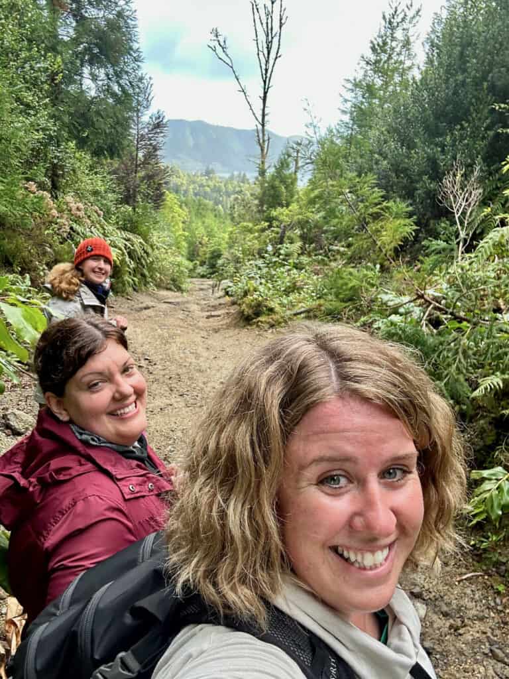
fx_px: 588
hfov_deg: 46.8
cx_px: 254
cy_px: 340
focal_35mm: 30
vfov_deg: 60.0
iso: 40
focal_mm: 2.69
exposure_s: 1/121
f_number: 1.9
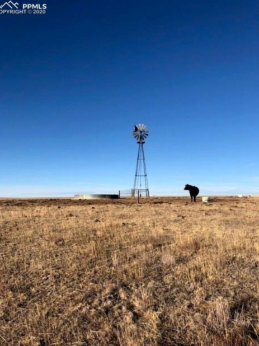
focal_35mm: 29
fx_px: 290
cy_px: 179
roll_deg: -1.0
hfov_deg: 48.2
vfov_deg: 61.7
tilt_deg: +5.0
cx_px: 128
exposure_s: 1/1779
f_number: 1.8
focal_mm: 4
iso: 20
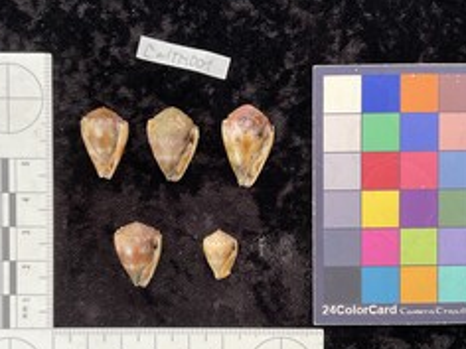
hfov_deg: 43.8
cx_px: 221
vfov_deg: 33.4
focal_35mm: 43
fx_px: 579
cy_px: 222
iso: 64
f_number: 1.8
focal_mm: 3
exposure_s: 1/60
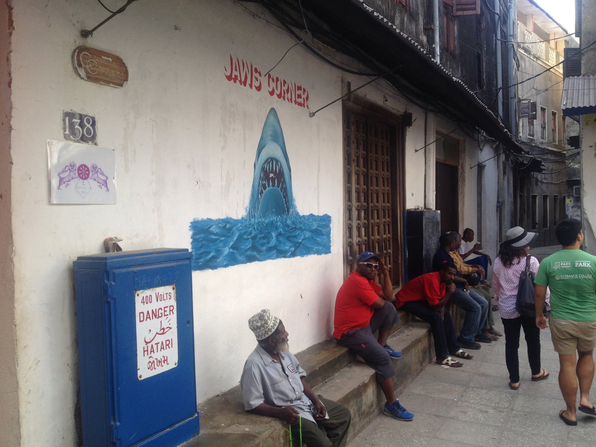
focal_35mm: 35
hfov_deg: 52.6
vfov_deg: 40.7
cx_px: 298
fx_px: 603
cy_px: 224
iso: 50
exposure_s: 1/244
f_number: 2.4
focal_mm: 4.28
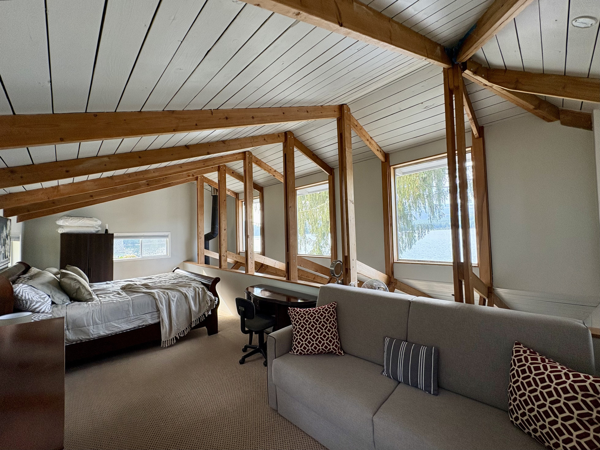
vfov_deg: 85.7
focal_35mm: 14
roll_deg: +1.5
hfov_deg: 102.1
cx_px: 300
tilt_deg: +3.0
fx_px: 243
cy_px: 225
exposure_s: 1/99
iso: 125
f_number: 2.2
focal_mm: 2.22
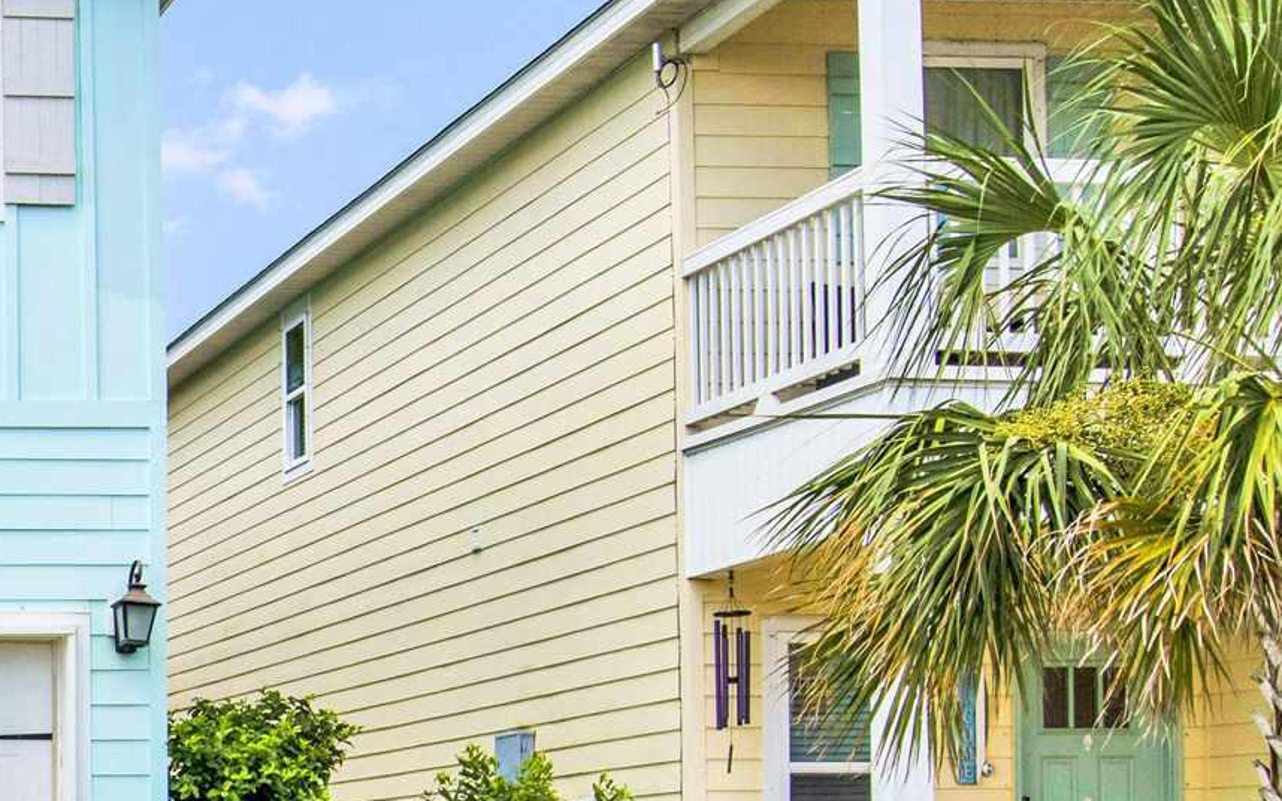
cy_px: 903
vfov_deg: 17.2
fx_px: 2550
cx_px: -535
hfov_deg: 23.6
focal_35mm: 73
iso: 200
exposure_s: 1/500
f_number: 11
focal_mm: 20
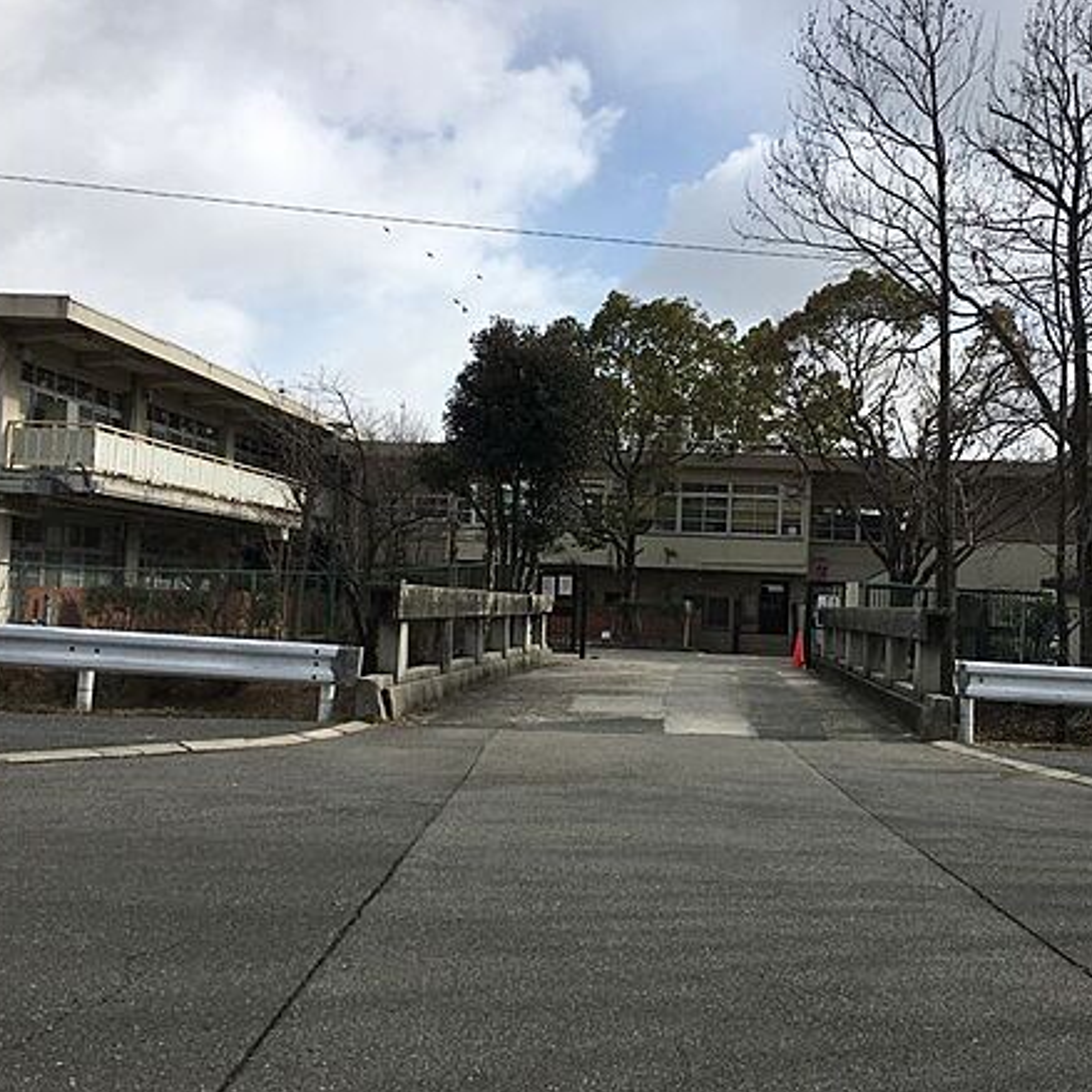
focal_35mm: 35
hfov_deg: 46.9
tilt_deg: +7.1
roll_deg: -2.9
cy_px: 550
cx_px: 672
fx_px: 1249
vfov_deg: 47.2
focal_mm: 4.15
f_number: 2.2
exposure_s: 1/1832
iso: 25
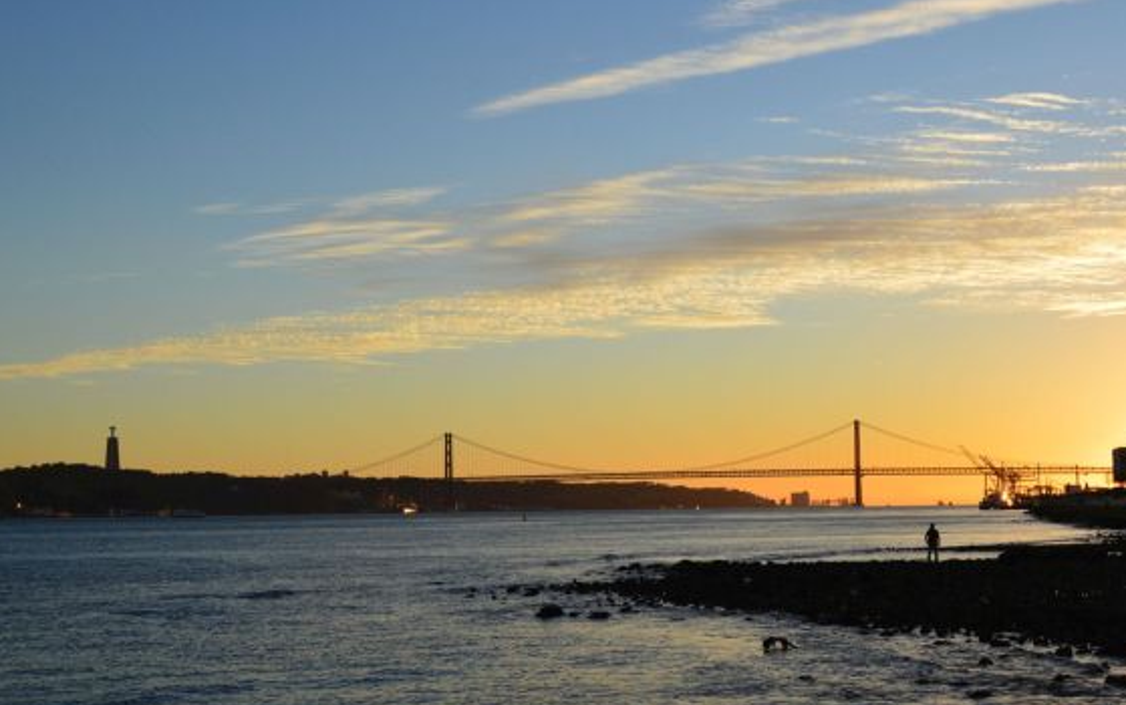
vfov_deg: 24.2
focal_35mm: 54
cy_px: 383
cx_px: 629
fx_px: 1646
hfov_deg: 37.7
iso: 400
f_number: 11
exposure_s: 1/400
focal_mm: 29
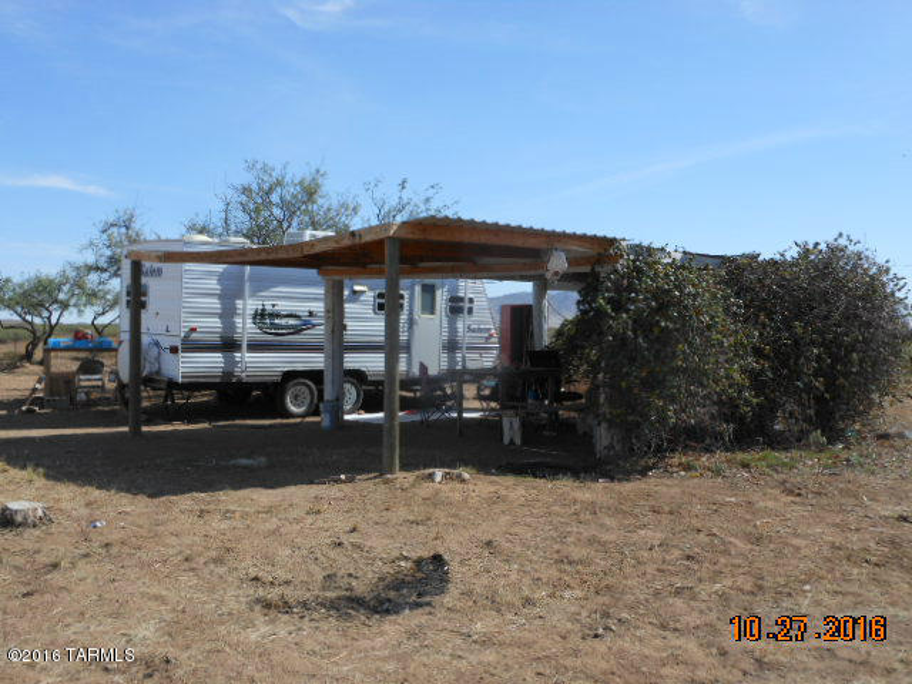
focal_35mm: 39
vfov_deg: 36.8
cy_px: 342
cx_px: 456
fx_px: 1028
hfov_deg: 47.9
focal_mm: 6.9
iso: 80
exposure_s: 1/640
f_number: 4.3
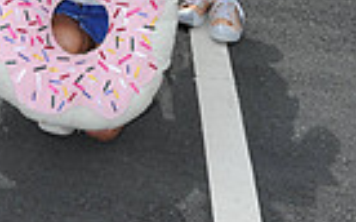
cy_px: -343
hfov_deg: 15.5
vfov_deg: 8.8
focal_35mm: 133
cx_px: 14
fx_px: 1289
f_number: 16
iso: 400
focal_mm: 40
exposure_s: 1/250
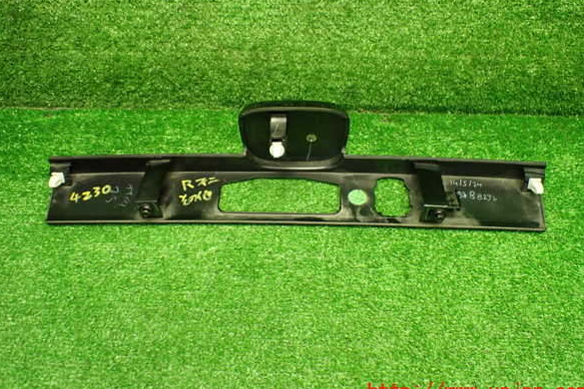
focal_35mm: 32
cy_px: 181
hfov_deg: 58.7
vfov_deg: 41.1
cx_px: 293
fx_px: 519
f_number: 2.3
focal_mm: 5.4
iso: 800
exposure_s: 1/80
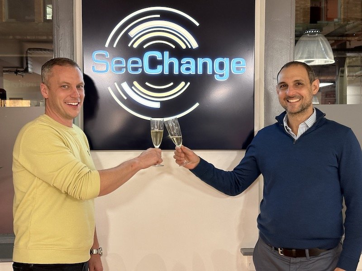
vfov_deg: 30.3
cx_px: 181
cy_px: 136
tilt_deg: -2.3
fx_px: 502
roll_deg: +0.6
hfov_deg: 39.7
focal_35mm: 48
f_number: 1.78
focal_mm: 6.86
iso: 250
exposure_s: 1/33
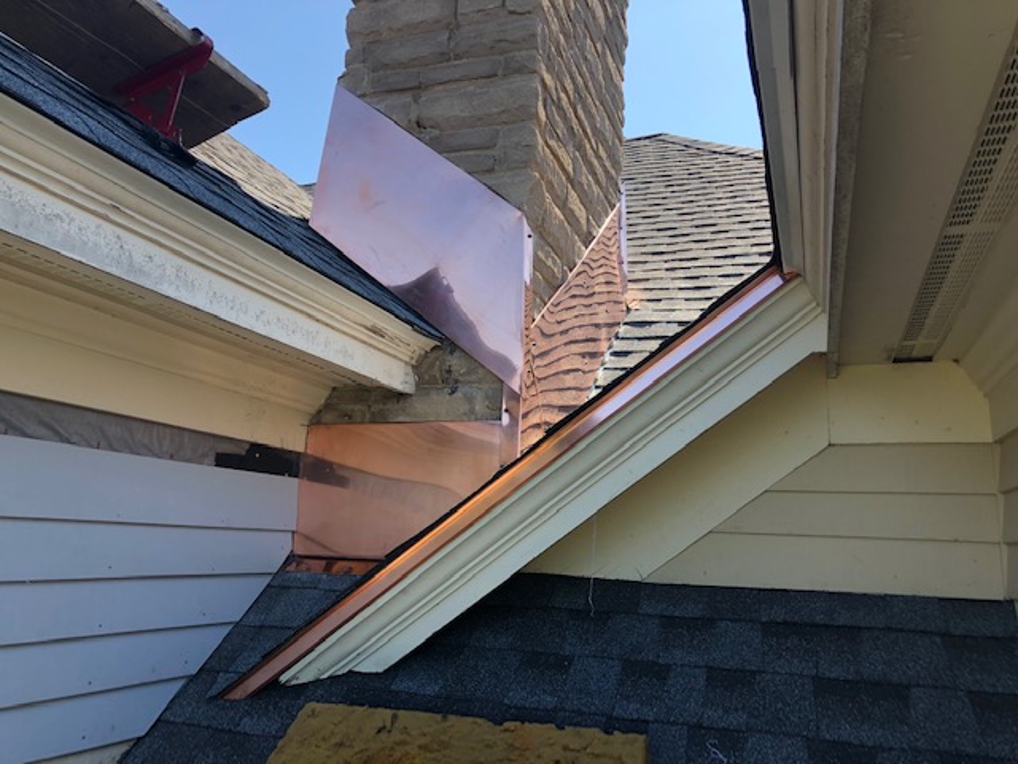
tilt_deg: +12.0
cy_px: 382
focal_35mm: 28
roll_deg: -2.5
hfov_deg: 63.4
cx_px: 509
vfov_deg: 49.7
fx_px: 823
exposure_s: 1/343
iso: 20
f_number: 1.8
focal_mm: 3.99
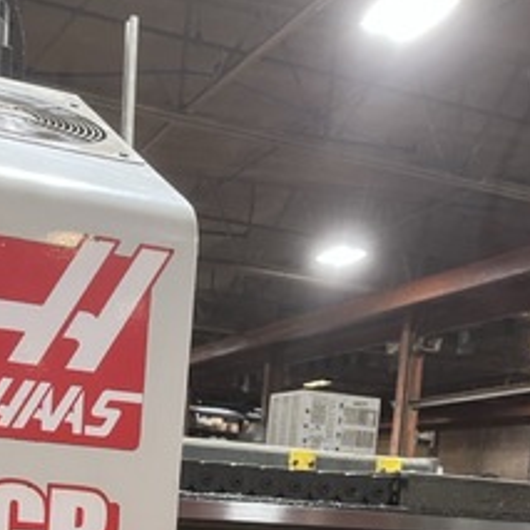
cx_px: 133
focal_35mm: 54
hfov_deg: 31.1
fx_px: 935
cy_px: 607
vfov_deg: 28.3
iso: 200
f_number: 1.6
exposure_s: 1/60
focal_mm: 5.1
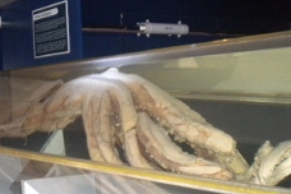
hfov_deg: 31.2
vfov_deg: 21.2
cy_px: 92
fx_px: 517
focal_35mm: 64
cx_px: 100
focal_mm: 6.3
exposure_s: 1/30
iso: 400
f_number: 3.1
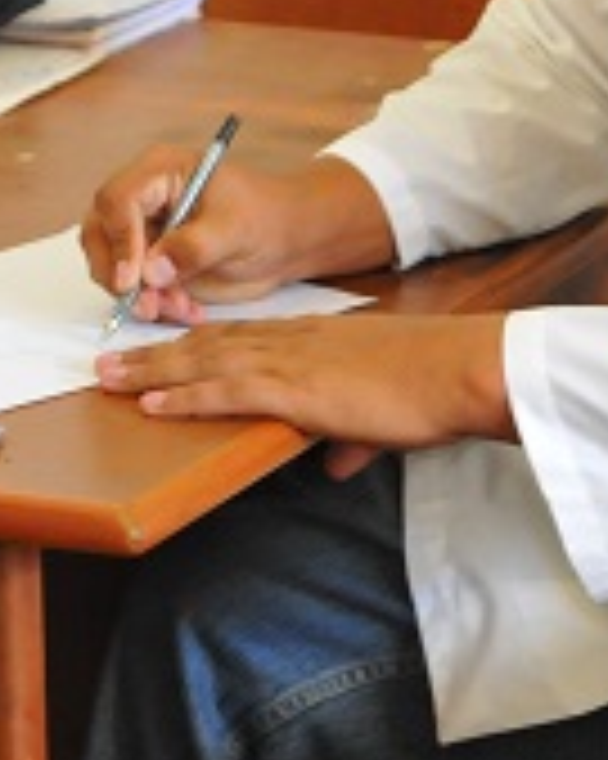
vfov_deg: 8.7
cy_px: 108
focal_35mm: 221
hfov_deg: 7.0
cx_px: 369
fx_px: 4975
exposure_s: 1/40
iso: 1600
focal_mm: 38
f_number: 2.8
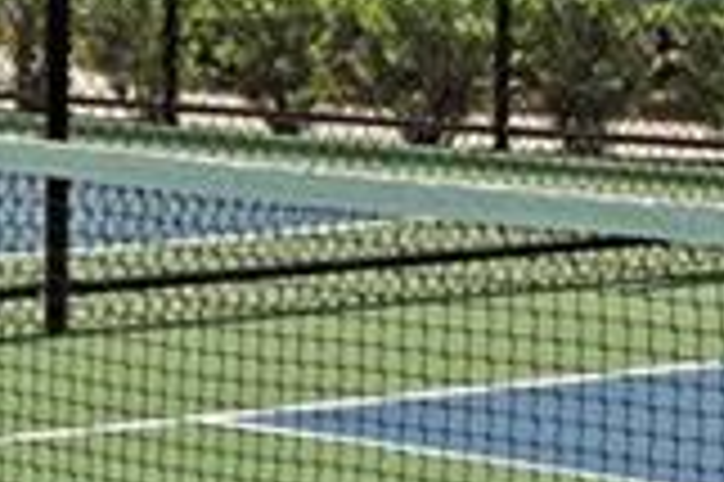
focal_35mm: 229
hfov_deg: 7.9
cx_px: -1345
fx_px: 4601
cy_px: 207
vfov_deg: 6.0
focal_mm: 24
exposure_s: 1/250
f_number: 8
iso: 110
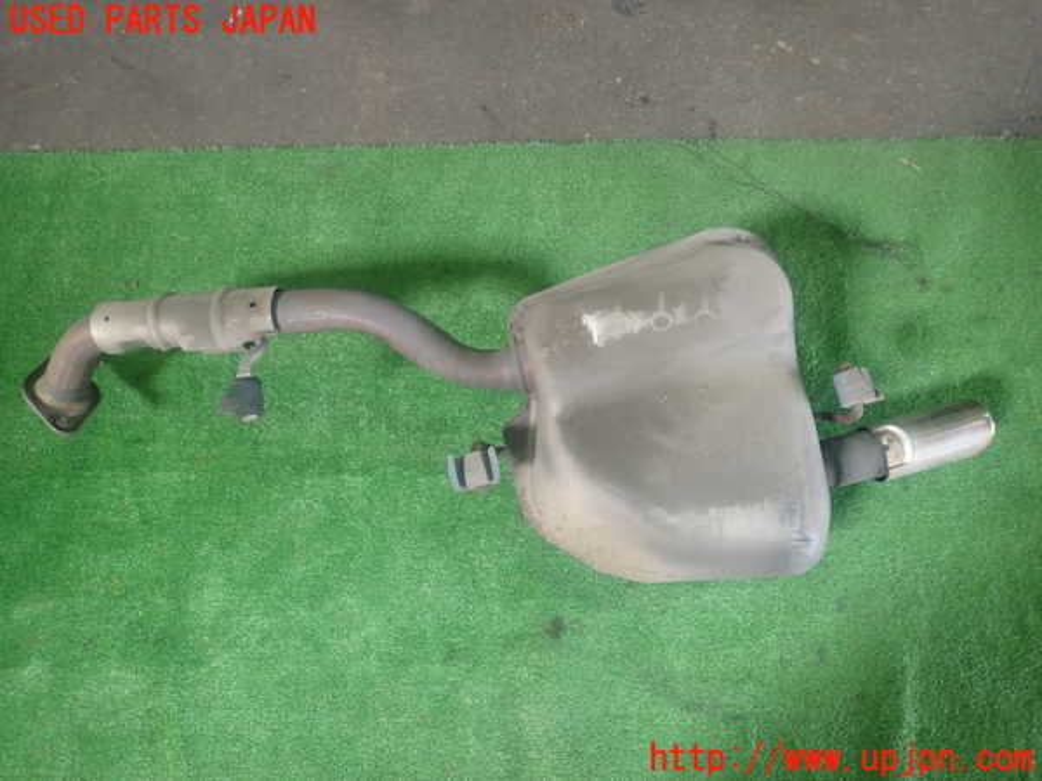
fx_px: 753
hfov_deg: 69.4
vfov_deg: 54.9
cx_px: 521
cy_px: 390
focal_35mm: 25
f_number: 2
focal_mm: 4.5
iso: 200
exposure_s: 1/30
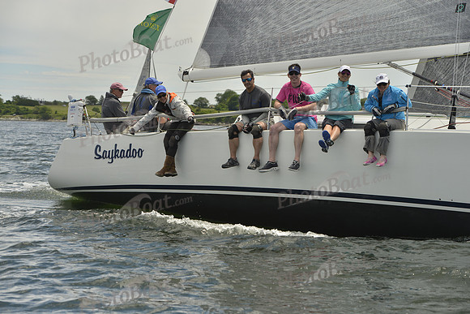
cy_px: 157
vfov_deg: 13.0
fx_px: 1371
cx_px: 235
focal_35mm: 105
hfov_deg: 19.5
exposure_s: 1/1600
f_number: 7.1
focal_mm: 105
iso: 280
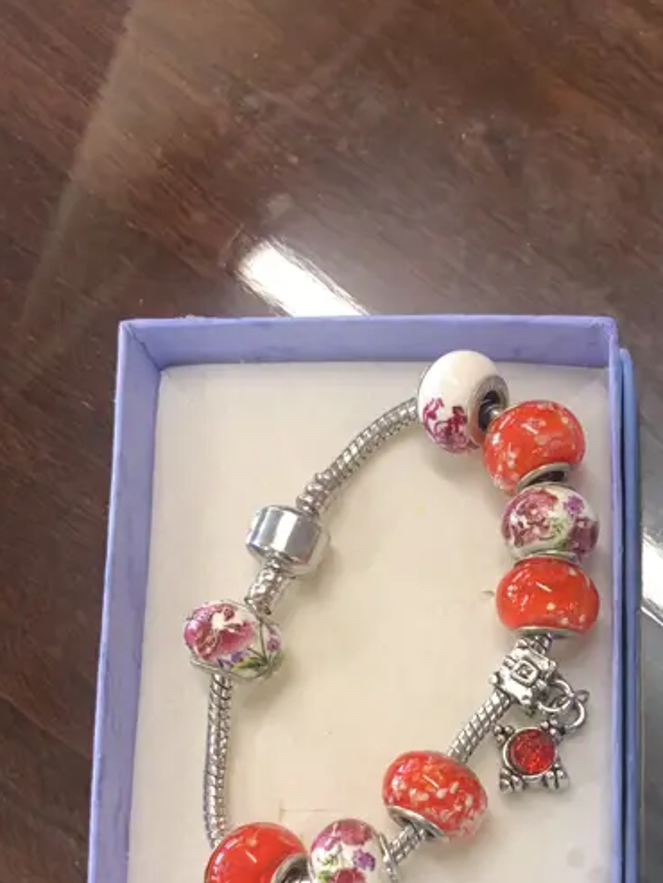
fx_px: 1378
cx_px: 676
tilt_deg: -80.3
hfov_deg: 25.6
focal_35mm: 54
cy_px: 808
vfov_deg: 33.5
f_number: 1.8
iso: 80
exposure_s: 1/100
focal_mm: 4.25
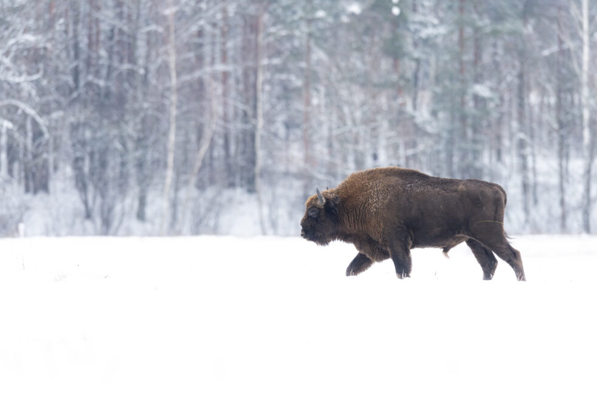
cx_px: 306
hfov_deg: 5.0
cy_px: 205
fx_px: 6882
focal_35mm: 415
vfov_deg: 3.3
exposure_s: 1/1600
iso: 2000
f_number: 5
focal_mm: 400
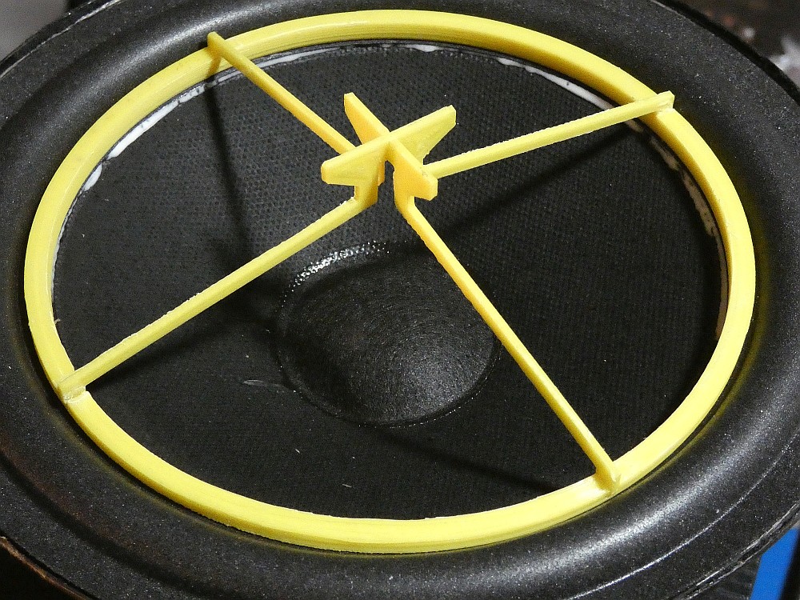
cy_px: 300
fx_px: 1710
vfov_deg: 19.9
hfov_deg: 26.3
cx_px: 400
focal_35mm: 74
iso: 3200
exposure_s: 1/80
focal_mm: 13.3
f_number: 4.4
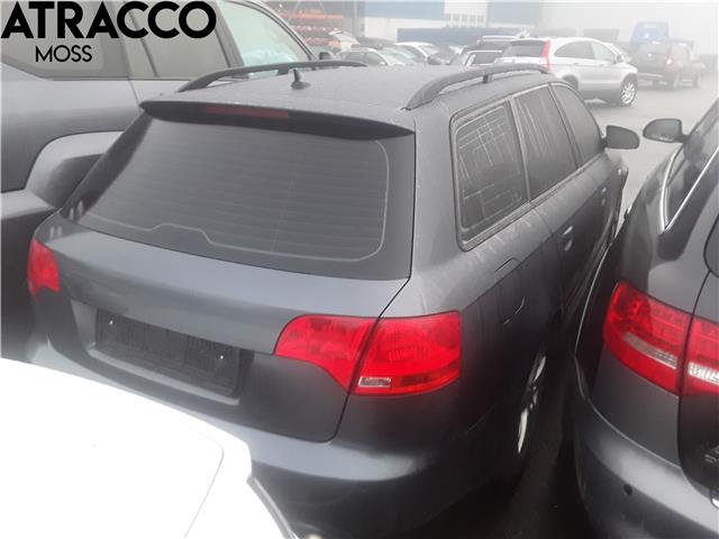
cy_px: 270
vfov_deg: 49.7
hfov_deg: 63.4
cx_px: 360
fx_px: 582
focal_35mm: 28
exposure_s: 1/50
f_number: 1.9
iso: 125
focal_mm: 2.91
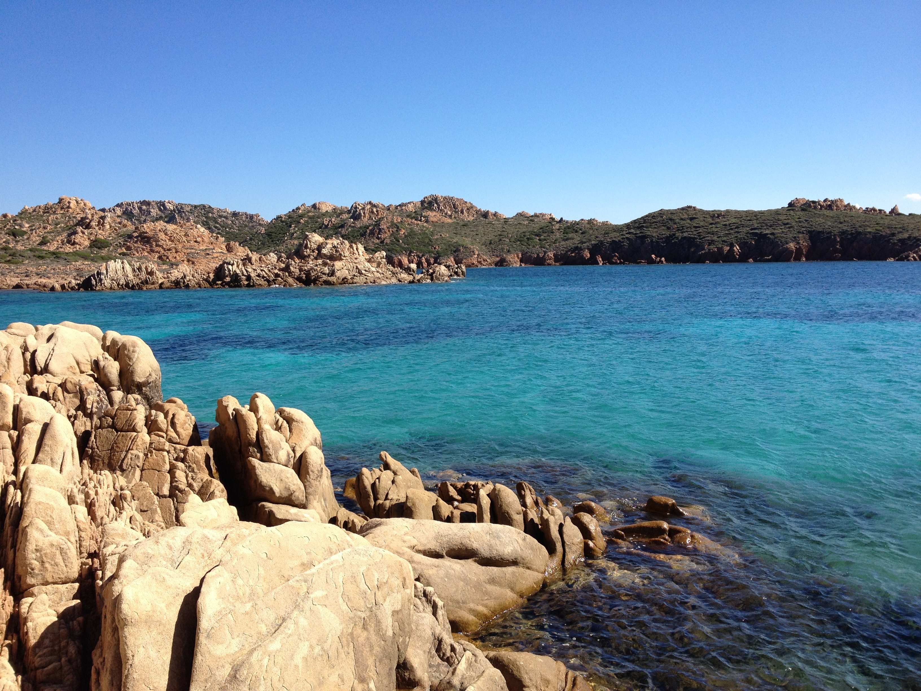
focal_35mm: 35
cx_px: 460
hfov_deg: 52.6
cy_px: 346
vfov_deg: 40.7
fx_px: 931
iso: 64
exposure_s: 1/1577
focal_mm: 4.28
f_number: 2.4
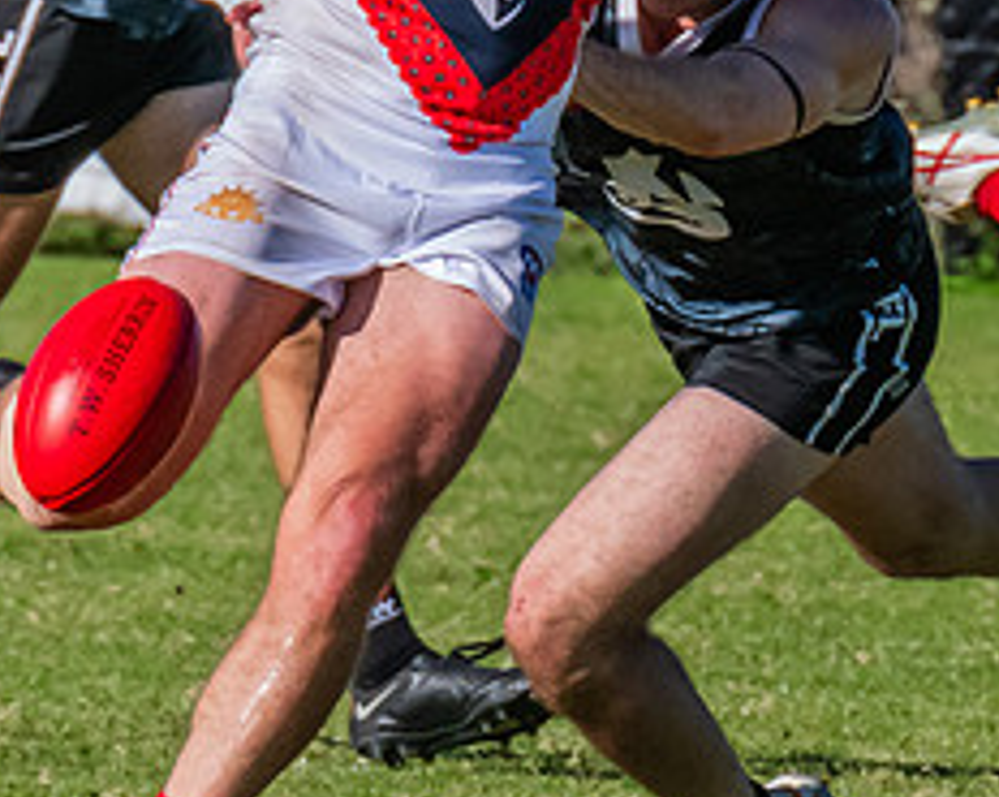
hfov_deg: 0.7
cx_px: 482
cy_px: 301
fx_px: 83479
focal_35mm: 2827
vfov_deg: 0.5
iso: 1600
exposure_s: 1/1600
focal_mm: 600
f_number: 16
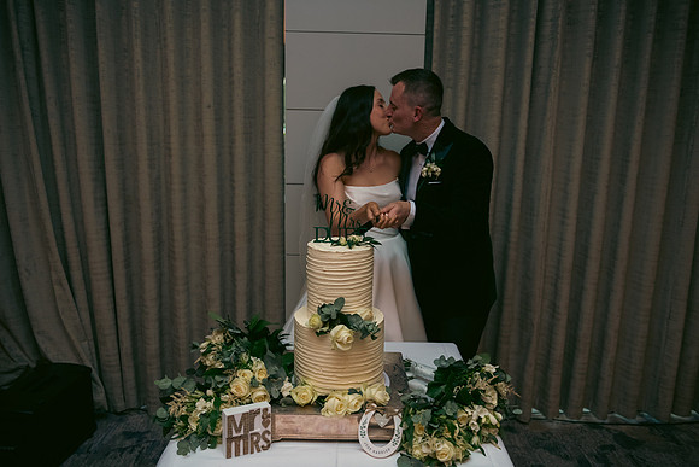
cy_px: 234
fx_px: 544
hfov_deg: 65.5
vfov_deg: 46.4
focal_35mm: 28
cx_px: 350
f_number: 3.5
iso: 800
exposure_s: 1/160
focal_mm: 28
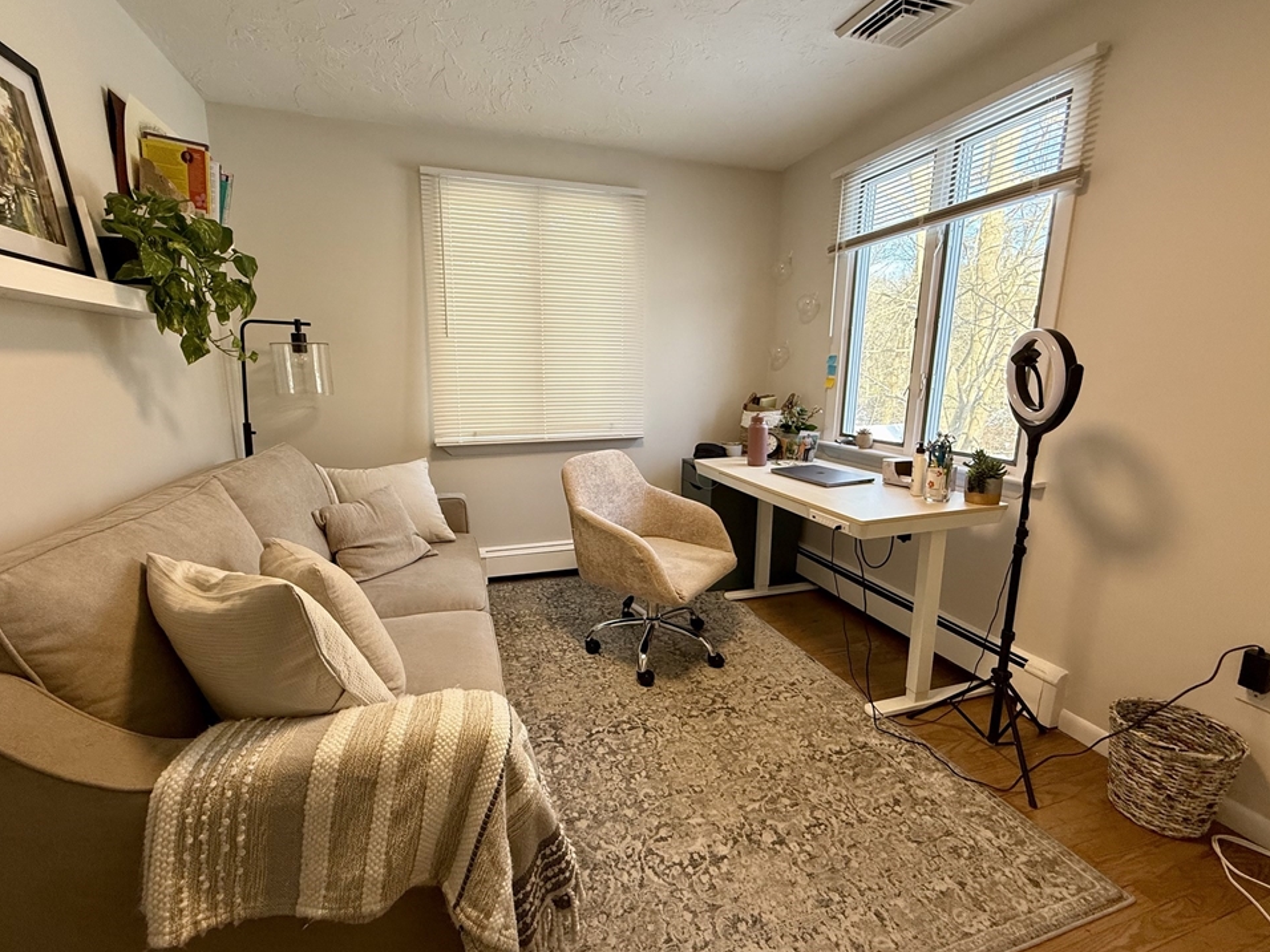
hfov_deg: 98.1
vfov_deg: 81.7
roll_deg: -0.1
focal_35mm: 15
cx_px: 608
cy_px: 474
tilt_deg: -11.2
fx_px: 550
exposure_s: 1/120
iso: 200
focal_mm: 2.22
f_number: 2.2
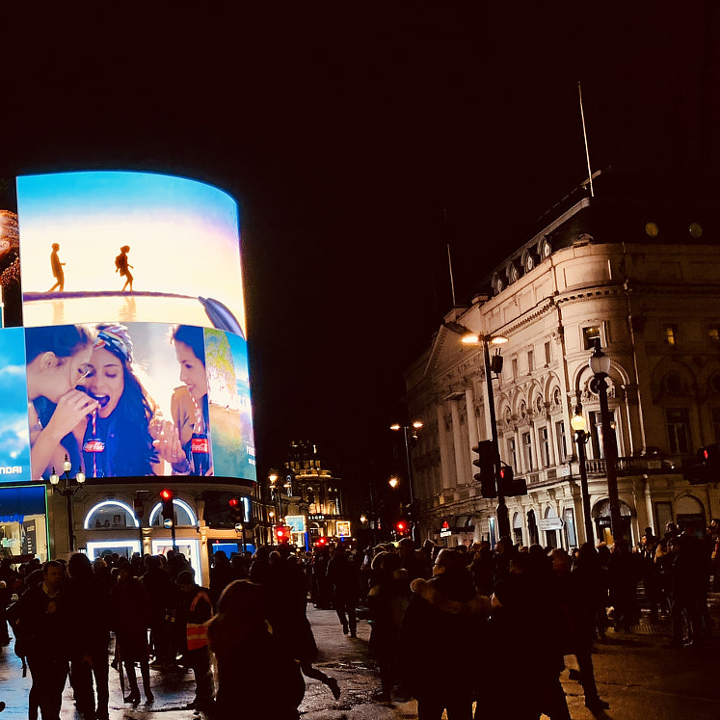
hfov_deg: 30.1
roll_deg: +3.4
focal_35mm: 53
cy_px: 419
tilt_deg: +8.1
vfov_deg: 32.1
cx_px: 7
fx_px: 1247
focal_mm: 4
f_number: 1.8
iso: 125
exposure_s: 1/120
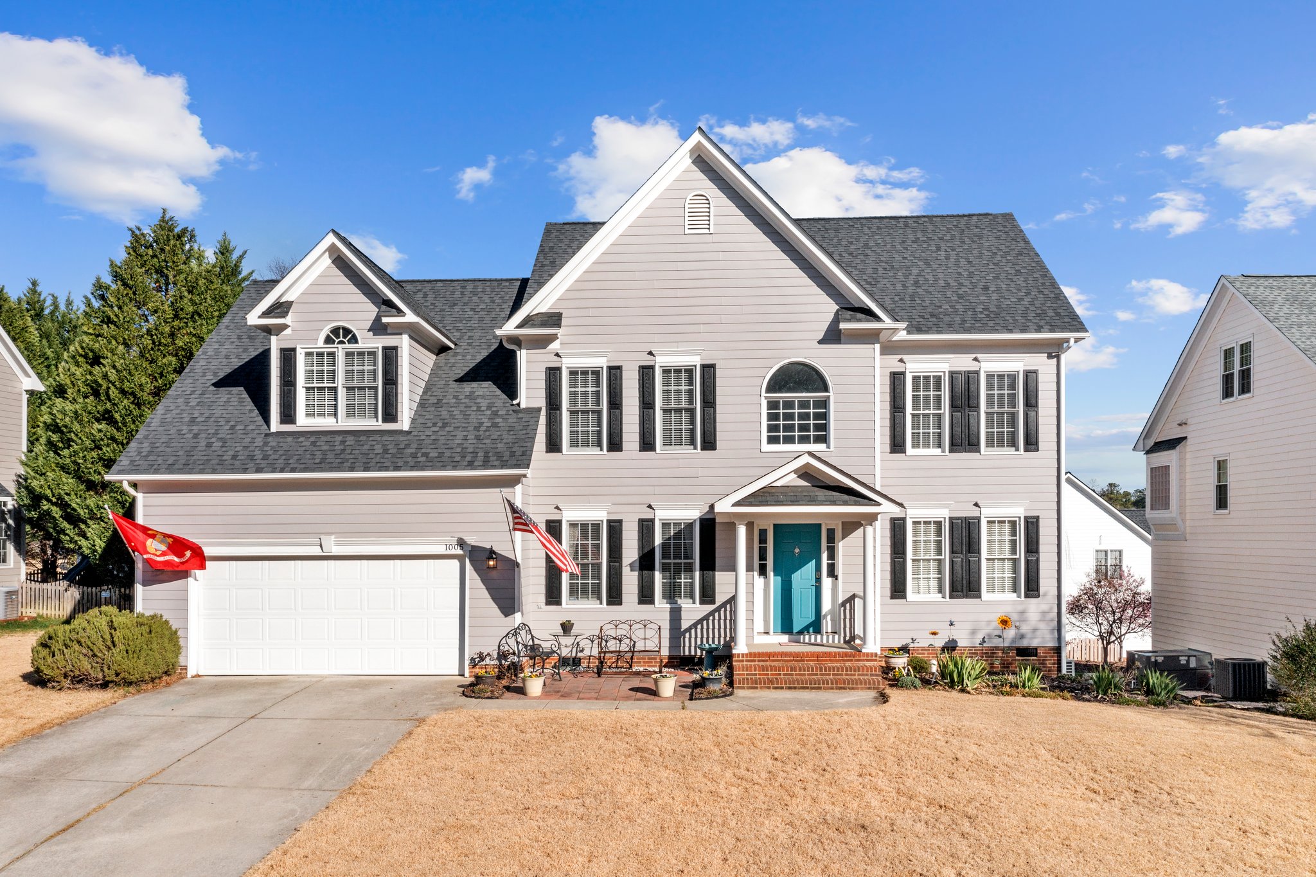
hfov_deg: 65.5
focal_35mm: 28
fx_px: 1023
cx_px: 658
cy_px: 438
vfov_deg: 46.4
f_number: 6.3
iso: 100
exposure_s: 1/800
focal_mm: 10.26
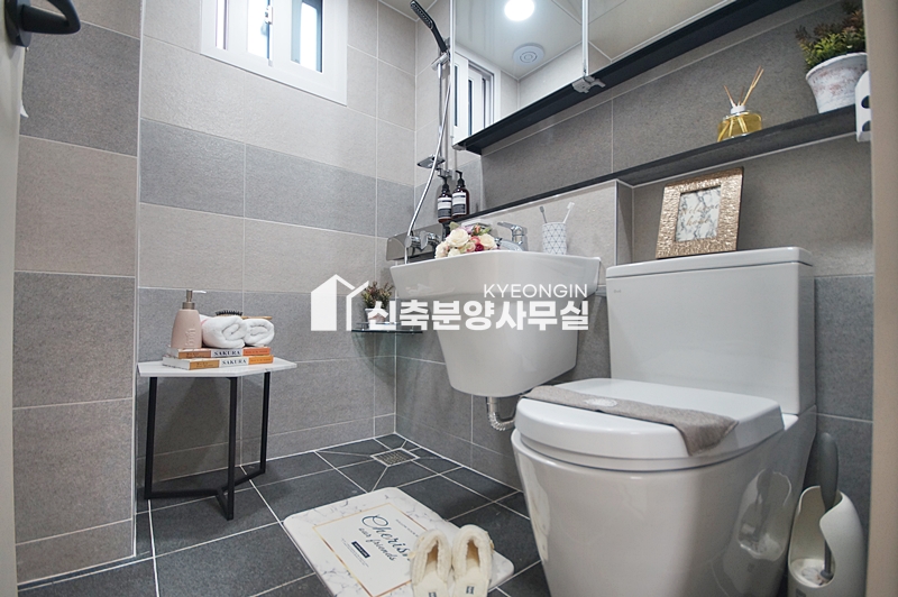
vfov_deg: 77.2
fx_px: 374
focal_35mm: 15
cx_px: 449
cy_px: 298
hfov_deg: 100.4
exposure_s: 1/30
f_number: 4
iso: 400
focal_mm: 10
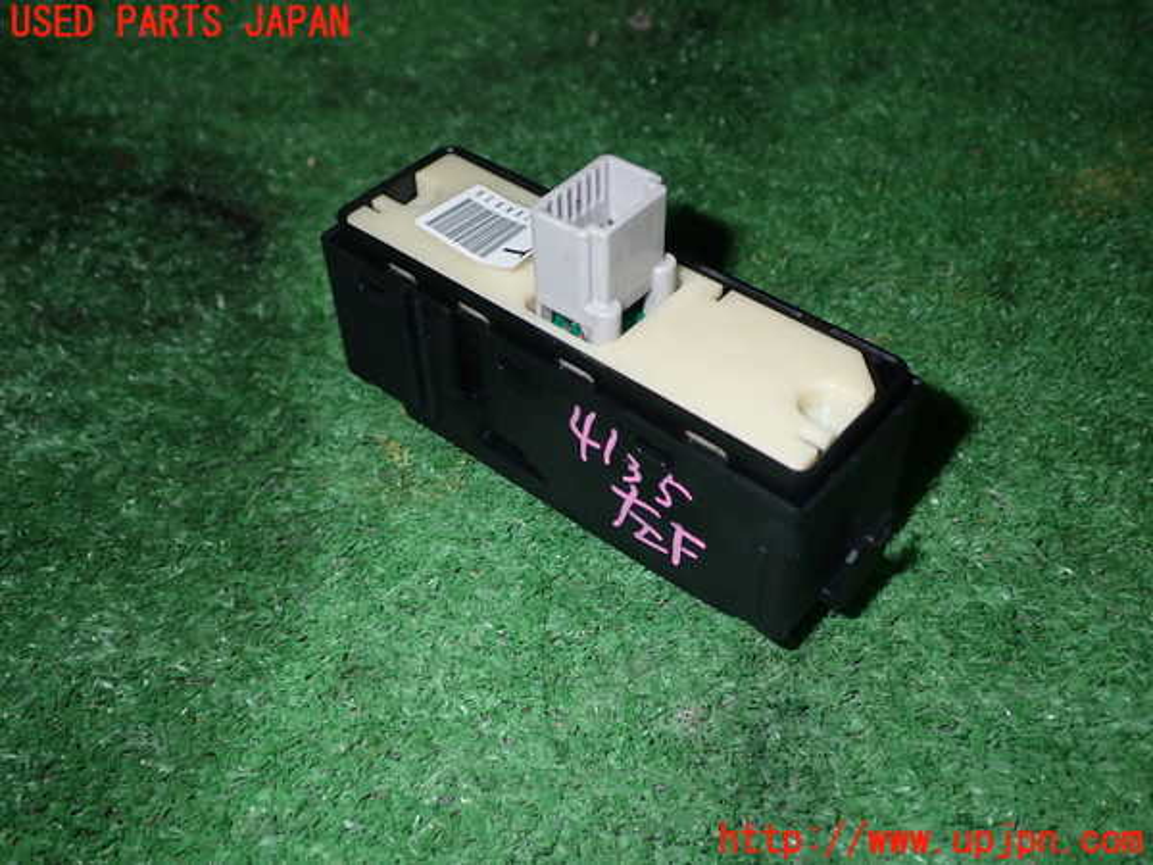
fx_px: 1199
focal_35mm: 36
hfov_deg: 51.4
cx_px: 576
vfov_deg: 39.7
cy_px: 432
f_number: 7.1
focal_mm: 6.37
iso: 200
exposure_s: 1/40
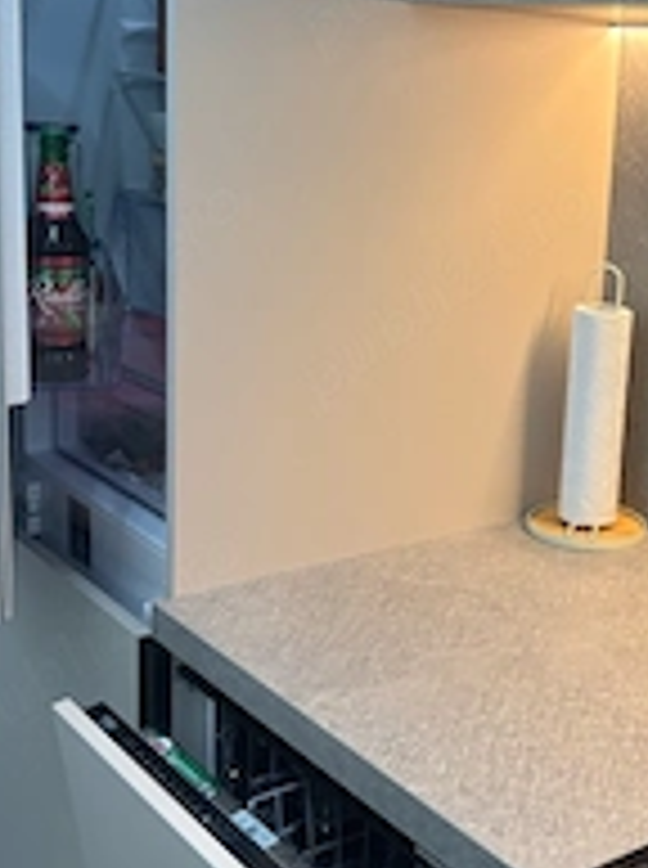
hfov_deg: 26.4
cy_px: 346
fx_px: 1352
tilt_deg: -13.1
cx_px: 536
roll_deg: -3.1
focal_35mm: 54
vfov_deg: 35.5
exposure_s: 1/100
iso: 80
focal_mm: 5.96
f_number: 1.6
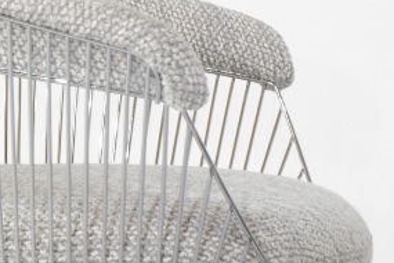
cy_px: 108
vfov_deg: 6.2
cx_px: -322
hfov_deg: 8.8
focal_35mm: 223
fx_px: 2440
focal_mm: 35
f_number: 8
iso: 800
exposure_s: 1/30
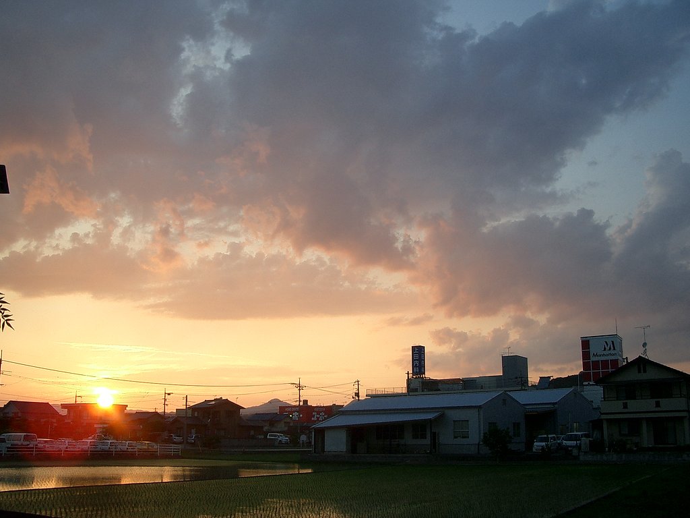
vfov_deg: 40.7
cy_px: 259
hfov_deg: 52.6
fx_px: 698
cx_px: 345
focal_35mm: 35
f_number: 4.3
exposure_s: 1/100
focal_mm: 5.8
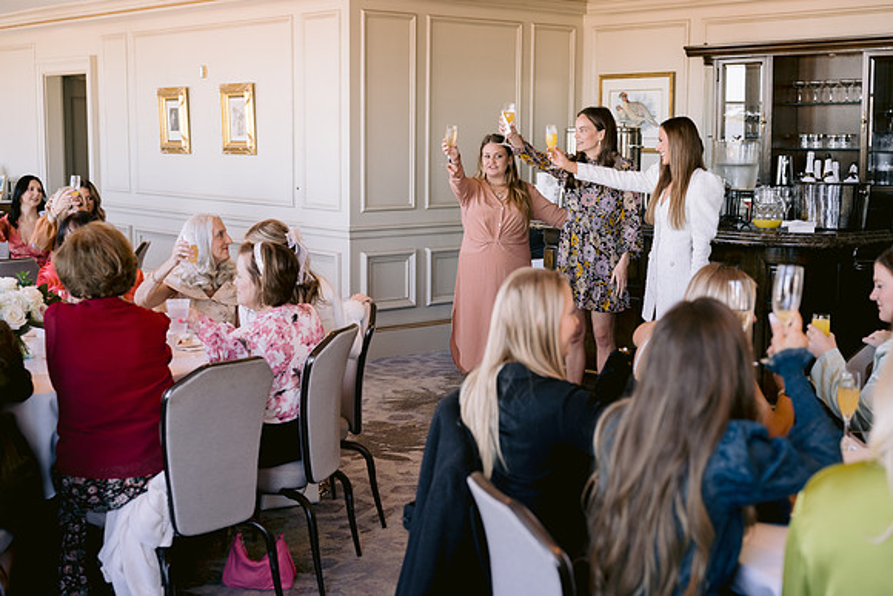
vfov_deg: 27.0
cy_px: 298
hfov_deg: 39.6
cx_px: 446
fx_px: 1241
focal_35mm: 50
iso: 800
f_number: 3.2
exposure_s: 1/250
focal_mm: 50
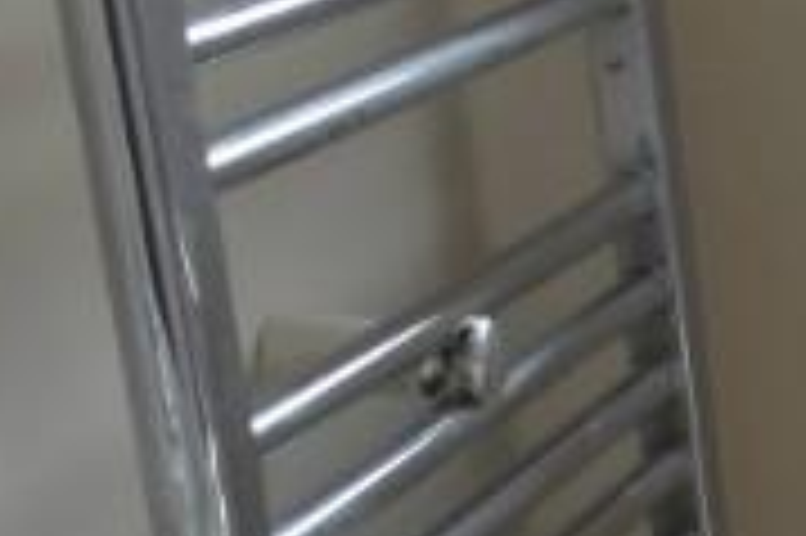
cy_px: 568
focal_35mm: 143
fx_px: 3199
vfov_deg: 9.5
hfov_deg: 12.9
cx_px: 1481
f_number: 3.5
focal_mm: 4.3
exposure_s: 1/125
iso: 100
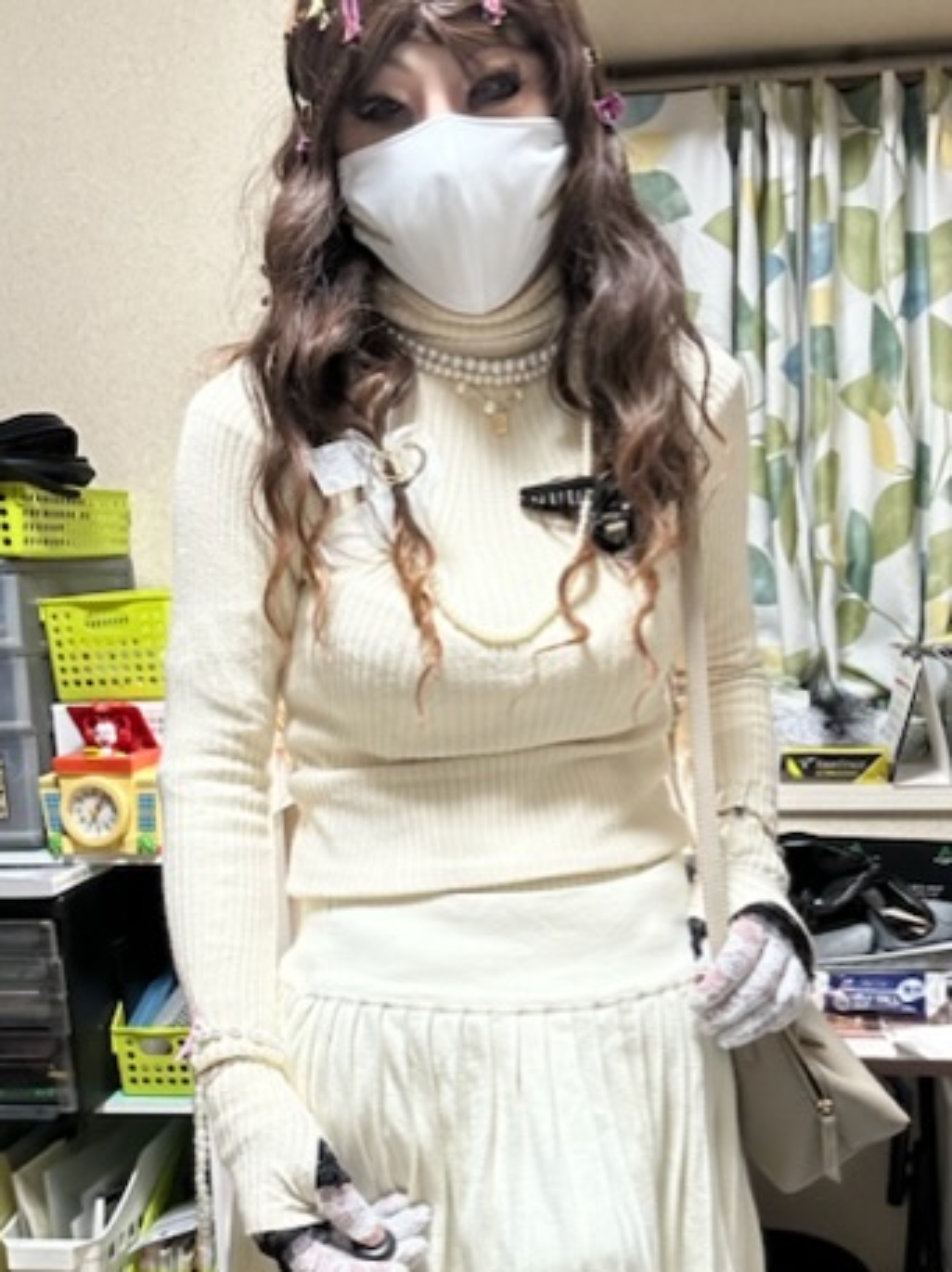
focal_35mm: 42
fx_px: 1542
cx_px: 550
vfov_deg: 44.4
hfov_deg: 34.2
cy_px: 802
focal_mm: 2.69
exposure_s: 1/60
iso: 125
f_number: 1.9
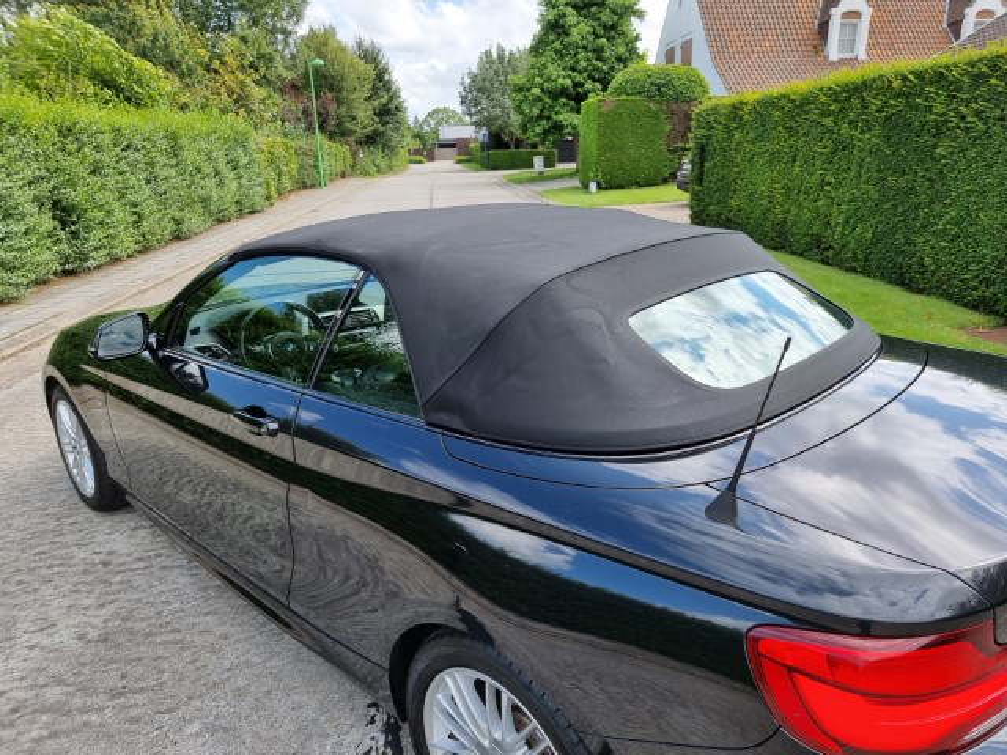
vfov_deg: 56.8
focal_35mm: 24
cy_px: 378
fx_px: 698
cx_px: 504
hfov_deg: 71.6
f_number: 1.8
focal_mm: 6.7
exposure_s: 1/361
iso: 50
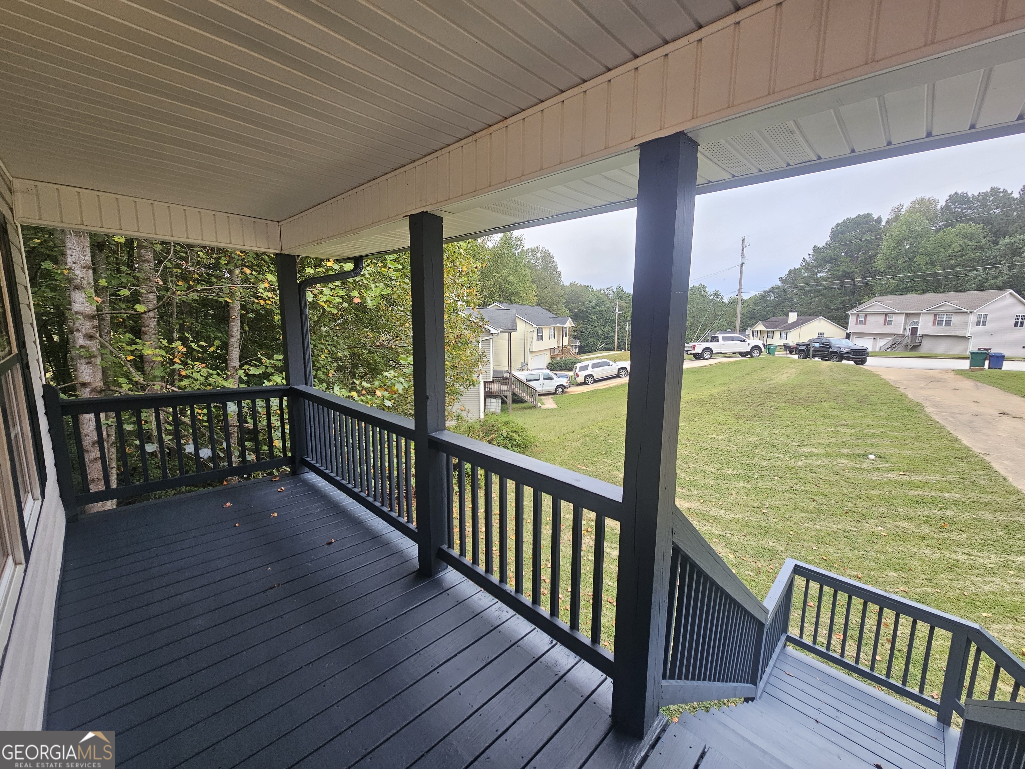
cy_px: 384
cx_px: 512
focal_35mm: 13
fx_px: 385
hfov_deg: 106.2
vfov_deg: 89.9
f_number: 2.2
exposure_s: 1/60
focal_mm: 2.2
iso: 80
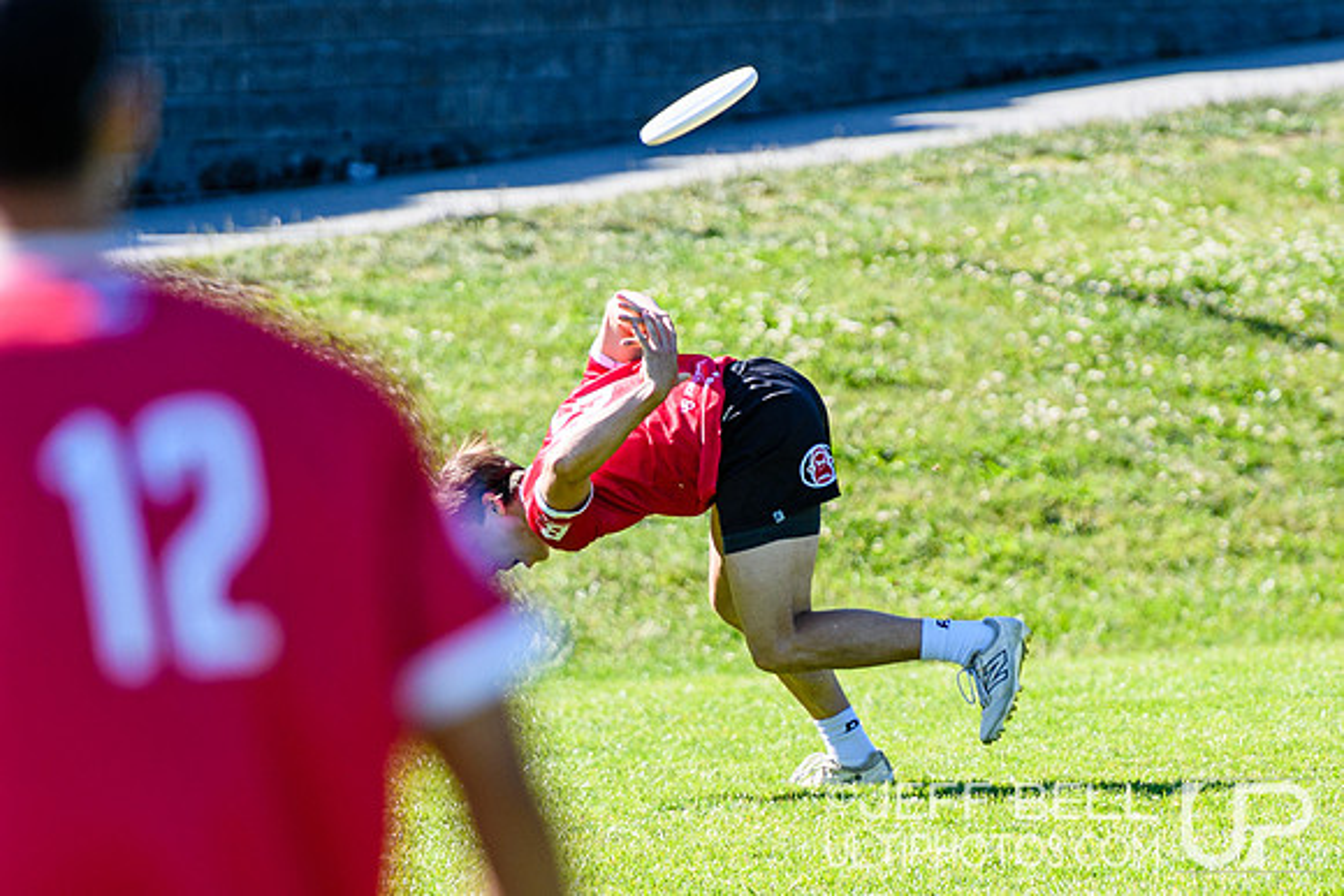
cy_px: 556
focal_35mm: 569
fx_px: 21229
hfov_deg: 3.6
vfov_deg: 2.4
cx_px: 848
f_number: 3.2
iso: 100
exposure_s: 1/1000
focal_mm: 200
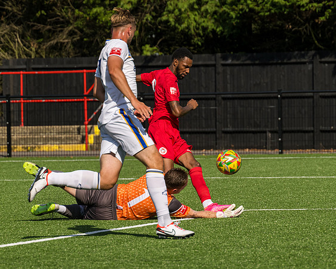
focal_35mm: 323
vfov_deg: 4.8
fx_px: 3213
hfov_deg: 6.0
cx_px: 276
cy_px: 150
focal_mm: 140
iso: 200
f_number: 4.5
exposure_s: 1/2500
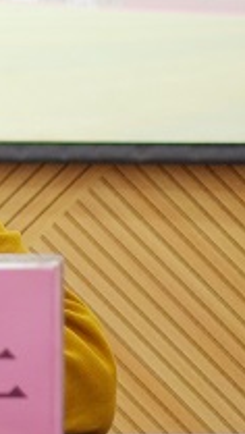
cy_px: 31
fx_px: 2822
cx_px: -407
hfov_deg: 4.8
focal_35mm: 245
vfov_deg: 8.8
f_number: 2.8
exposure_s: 1/80
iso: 500
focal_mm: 25.7
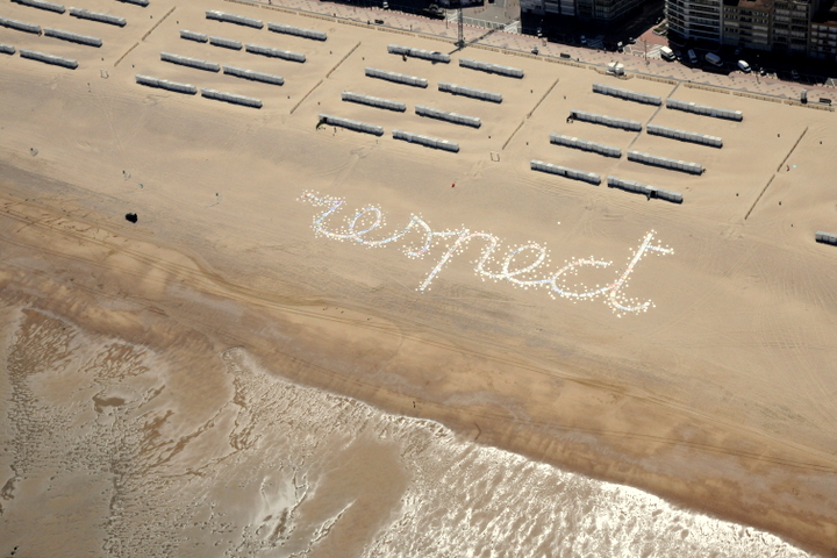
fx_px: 1627
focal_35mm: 70
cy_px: 279
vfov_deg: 19.5
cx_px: 418
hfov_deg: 28.8
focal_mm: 70
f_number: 16
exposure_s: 1/1000
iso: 1250
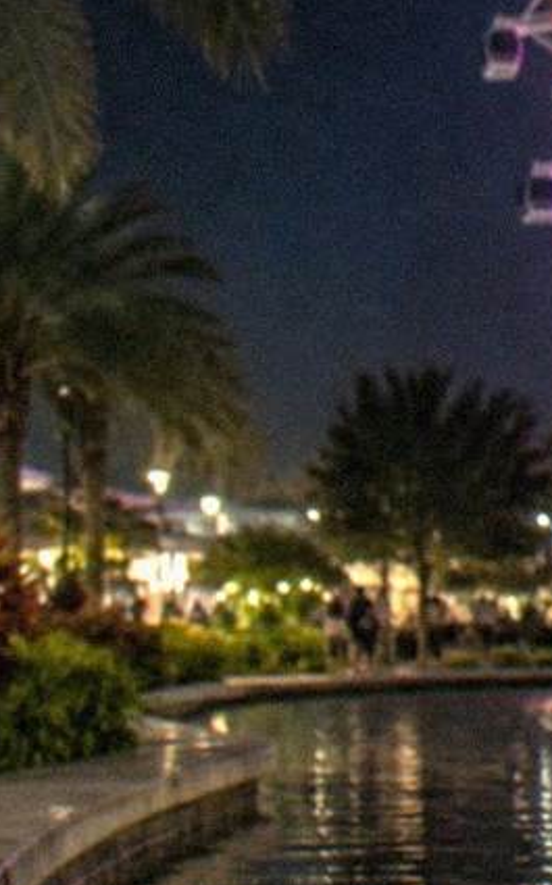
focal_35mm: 96
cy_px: 673
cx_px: 458
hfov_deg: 13.5
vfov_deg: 21.5
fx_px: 2315
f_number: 4.5
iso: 320
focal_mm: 40
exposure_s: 1/500
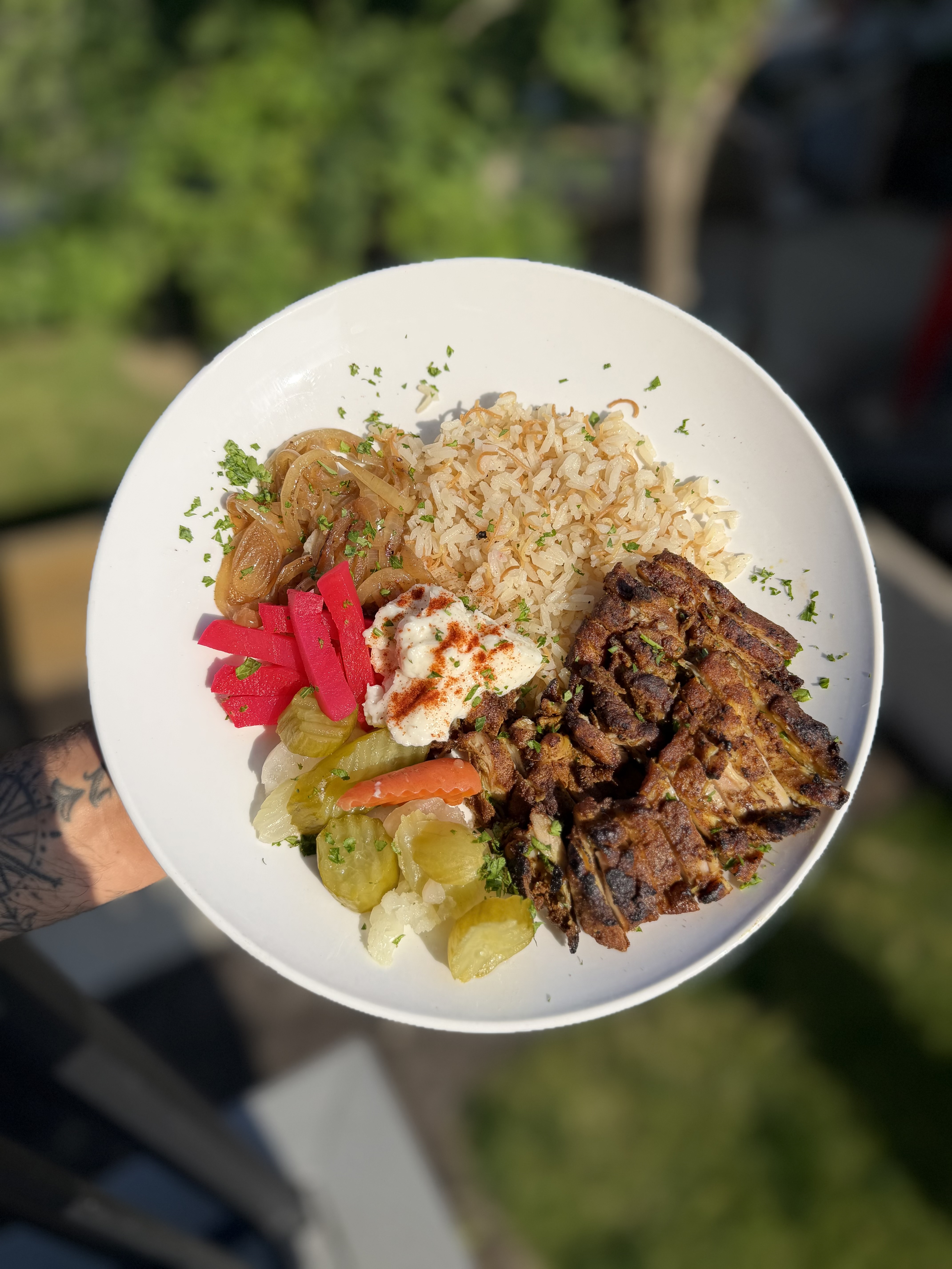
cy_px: 634
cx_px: 476
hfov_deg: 56.8
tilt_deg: -48.2
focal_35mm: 24
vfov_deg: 71.6
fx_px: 880
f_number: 1.78
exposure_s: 1/4405
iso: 80
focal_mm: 6.76
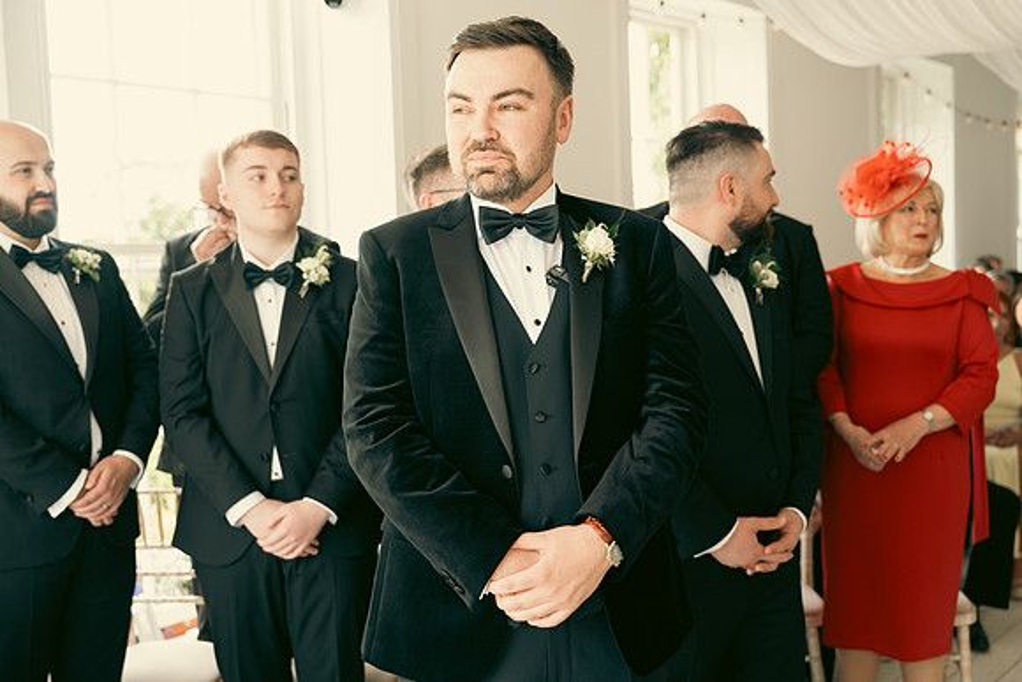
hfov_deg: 45.4
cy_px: 341
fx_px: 1221
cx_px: 511
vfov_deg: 31.2
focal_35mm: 43
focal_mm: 43
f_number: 3.5
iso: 800
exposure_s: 1/160
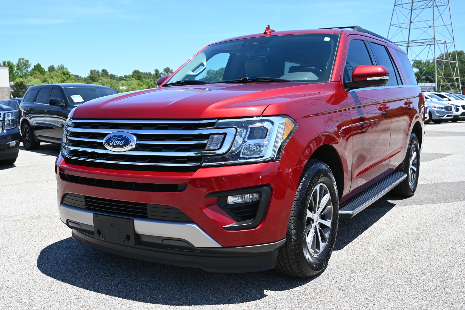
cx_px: 232
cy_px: 155
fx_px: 465
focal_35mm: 36
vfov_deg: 36.8
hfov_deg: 53.2
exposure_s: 1/250
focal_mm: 36
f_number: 5.6
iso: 100
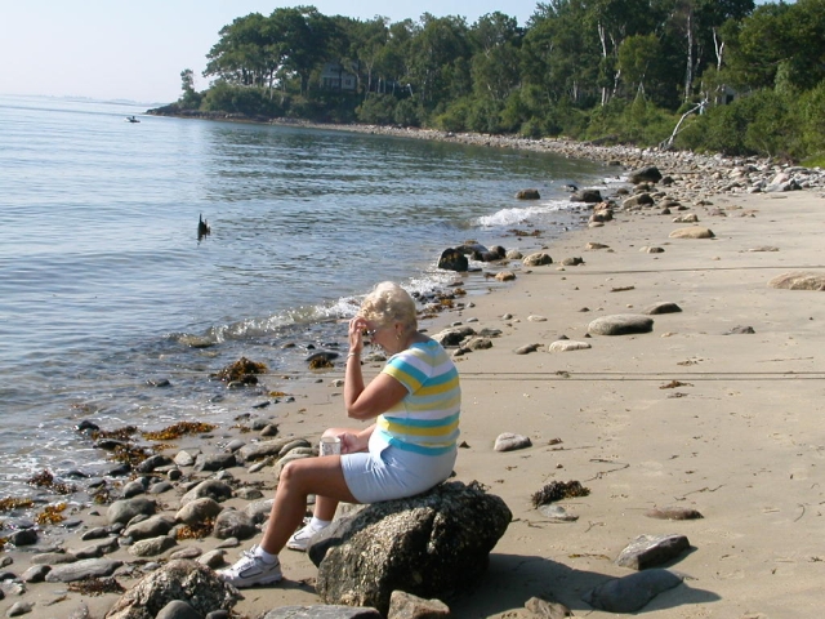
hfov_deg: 35.5
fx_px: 1287
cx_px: 412
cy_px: 310
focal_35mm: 54
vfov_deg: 27.0
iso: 100
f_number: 5.4
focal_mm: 8.2
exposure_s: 1/463
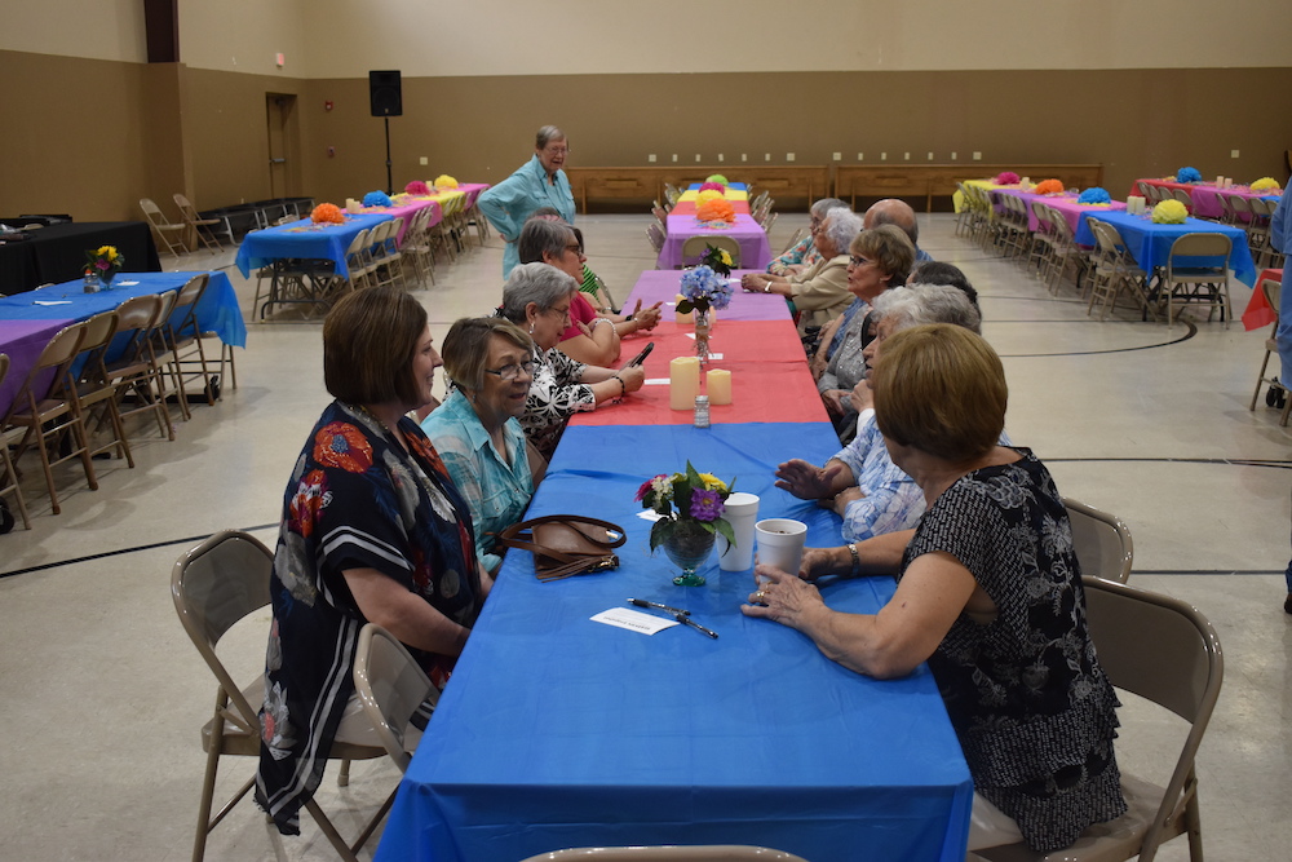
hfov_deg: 46.4
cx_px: 646
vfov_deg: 31.9
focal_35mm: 42
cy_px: 431
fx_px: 1507
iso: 900
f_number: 4.2
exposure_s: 1/125
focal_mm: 28
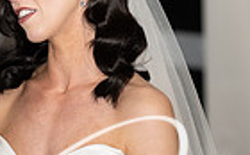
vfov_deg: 2.6
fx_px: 3456
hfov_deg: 4.1
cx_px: 191
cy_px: 101
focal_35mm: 508
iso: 200
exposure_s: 1/160
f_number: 2.8
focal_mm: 120
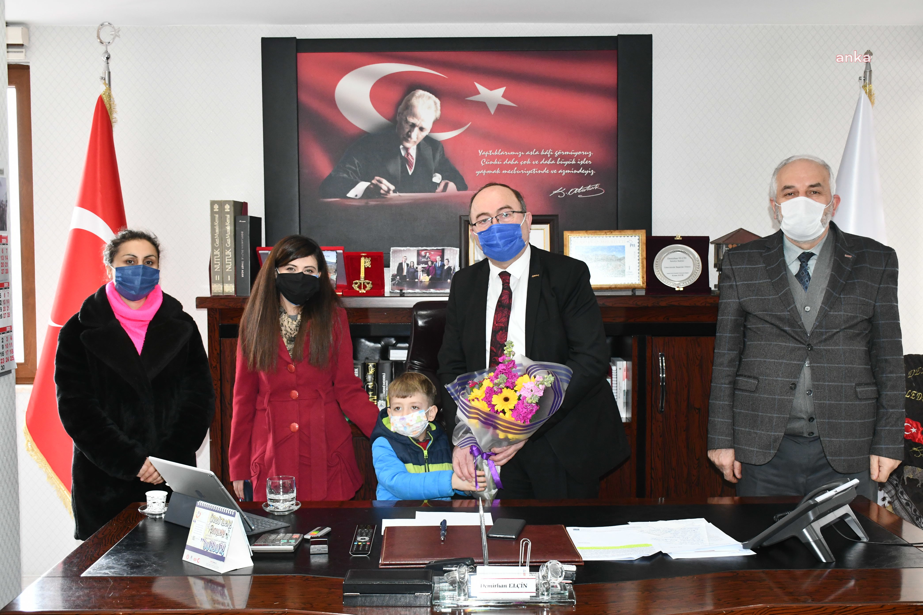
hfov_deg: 48.5
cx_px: 462
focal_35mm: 40
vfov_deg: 33.4
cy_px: 308
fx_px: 1025
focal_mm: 27
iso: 1600
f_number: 5.6
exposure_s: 1/60
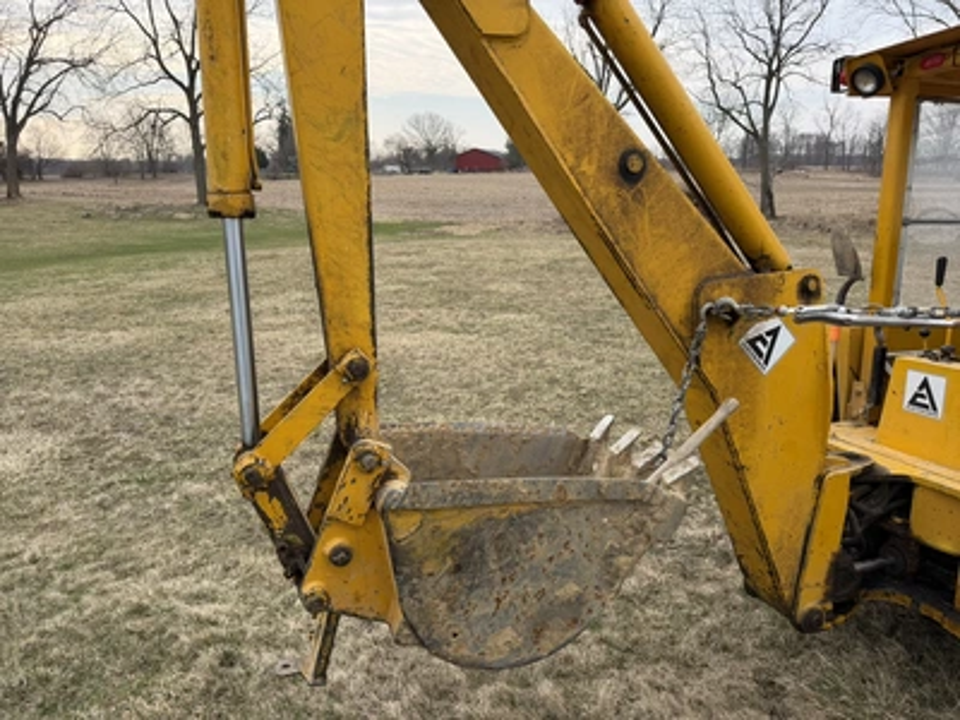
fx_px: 666
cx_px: 480
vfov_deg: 56.8
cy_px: 360
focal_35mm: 24
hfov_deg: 71.6
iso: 100
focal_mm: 6.76
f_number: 1.78
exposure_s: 1/1727
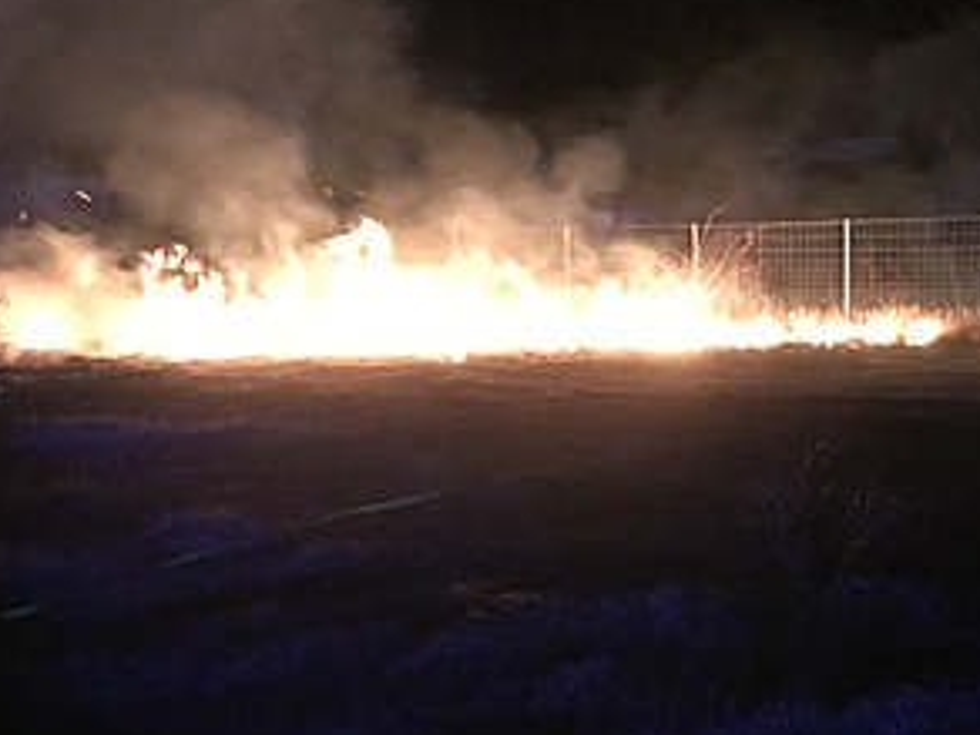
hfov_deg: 32.6
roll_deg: -1.9
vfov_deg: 24.8
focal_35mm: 59
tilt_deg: +0.3
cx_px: 587
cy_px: 322
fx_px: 1670
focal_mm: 3.99
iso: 125
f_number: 1.8
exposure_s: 1/4
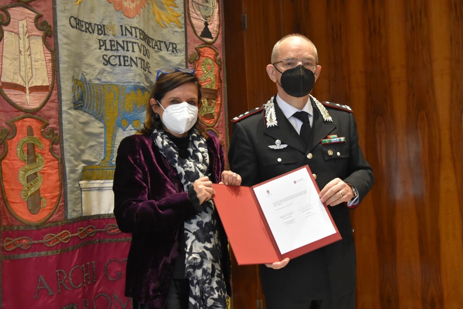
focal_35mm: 51
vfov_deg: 26.5
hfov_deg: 38.9
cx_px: 232
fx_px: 656
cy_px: 154
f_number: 4.2
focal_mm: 34
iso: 3200
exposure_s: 1/60
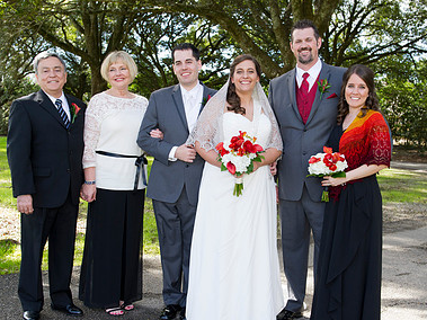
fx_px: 617
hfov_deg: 38.2
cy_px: 186
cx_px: 222
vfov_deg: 29.0
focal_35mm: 50
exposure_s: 1/125
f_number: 5.6
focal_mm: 34
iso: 320
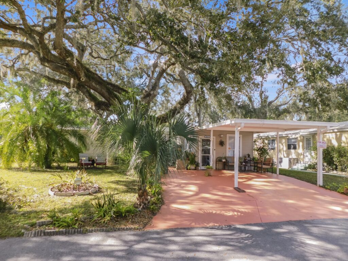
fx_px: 231
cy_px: 130
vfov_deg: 58.9
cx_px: 174
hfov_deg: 73.9
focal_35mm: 23
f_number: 3
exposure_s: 1/250
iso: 125
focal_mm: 4
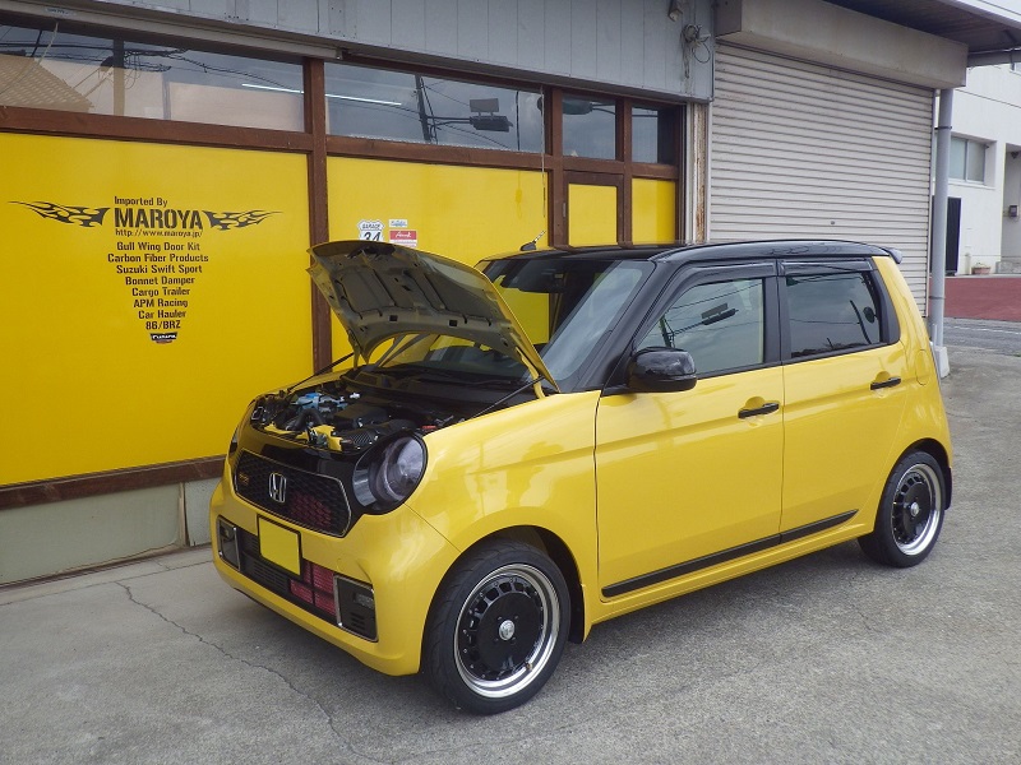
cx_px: 510
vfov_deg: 41.8
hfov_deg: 54.0
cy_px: 382
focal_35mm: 34
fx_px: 1003
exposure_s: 1/320
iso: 125
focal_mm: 6.1
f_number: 4.6
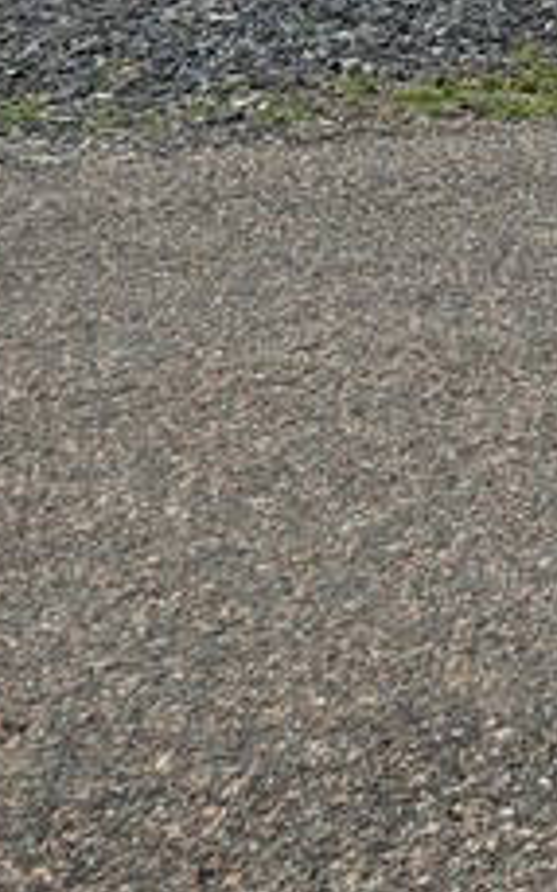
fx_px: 2649
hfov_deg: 9.6
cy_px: -565
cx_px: 1624
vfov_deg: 16.8
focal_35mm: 109
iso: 12
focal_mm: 6.3
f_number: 1.7
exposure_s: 1/955
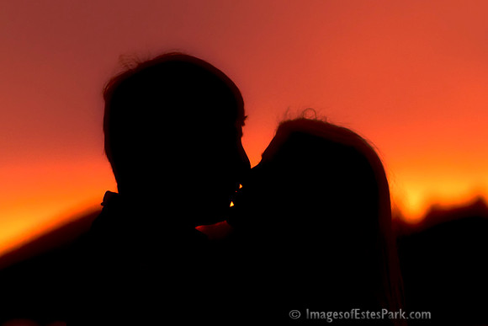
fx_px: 1830
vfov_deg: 10.2
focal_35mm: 135
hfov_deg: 15.2
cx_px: 244
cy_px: 163
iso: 250
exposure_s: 1/500
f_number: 4
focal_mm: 135
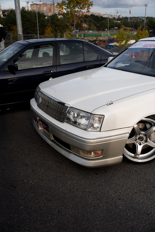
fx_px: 226
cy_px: 116
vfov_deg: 54.4
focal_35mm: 35
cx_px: 78
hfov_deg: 37.9
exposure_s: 1/2000
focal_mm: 35
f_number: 2.2
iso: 100
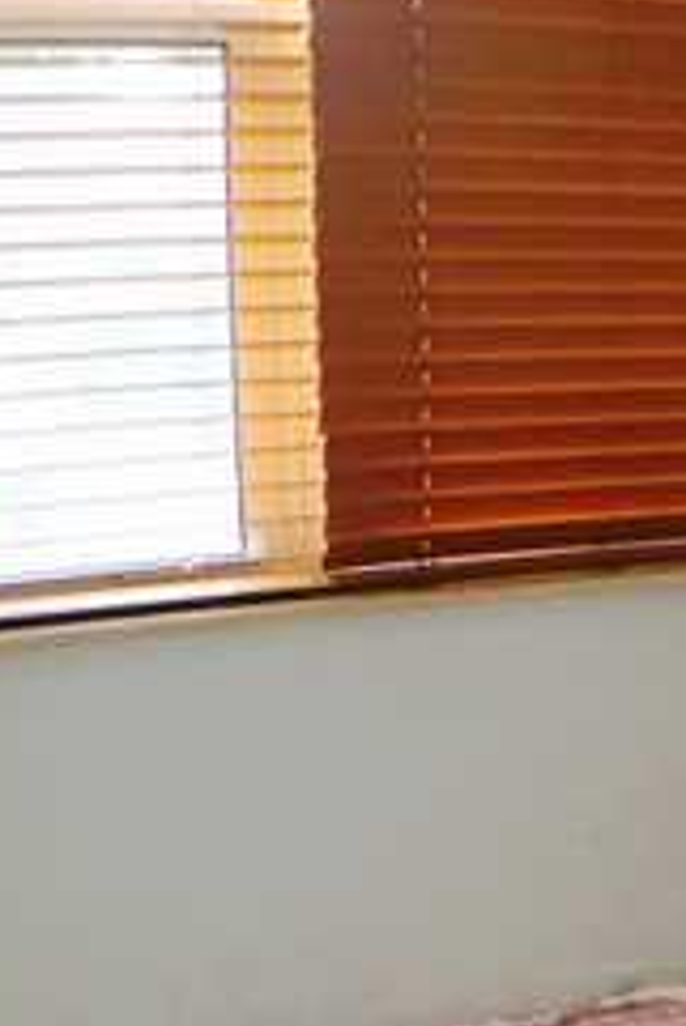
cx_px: 839
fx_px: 2854
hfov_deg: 13.3
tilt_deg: -17.5
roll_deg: -0.7
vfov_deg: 19.8
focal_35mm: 100
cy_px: 1009
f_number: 2.2
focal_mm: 4.15
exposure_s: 1/30
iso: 32
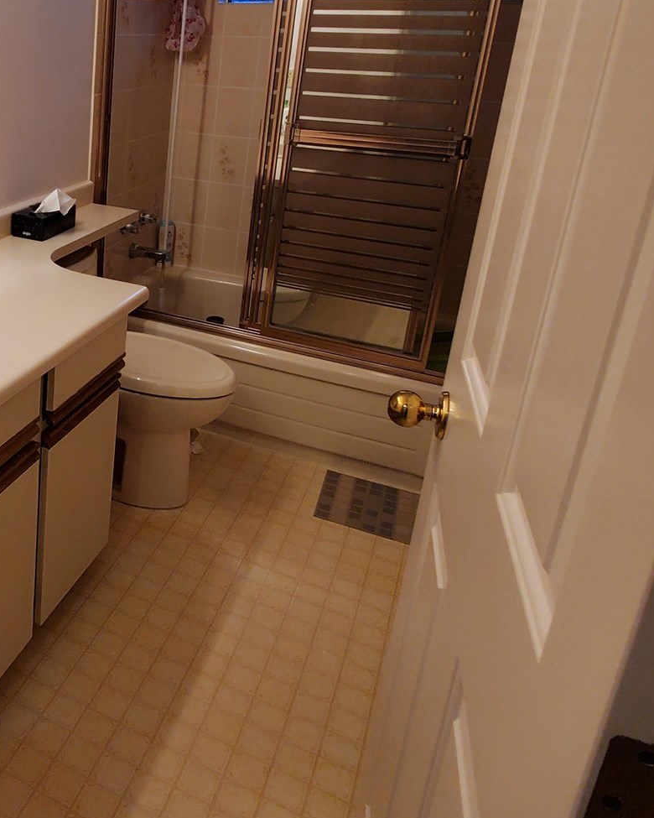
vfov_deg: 57.6
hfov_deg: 42.7
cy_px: 280
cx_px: 21
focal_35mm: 30
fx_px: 726
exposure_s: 1/60
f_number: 2.2
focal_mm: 1.8
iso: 160
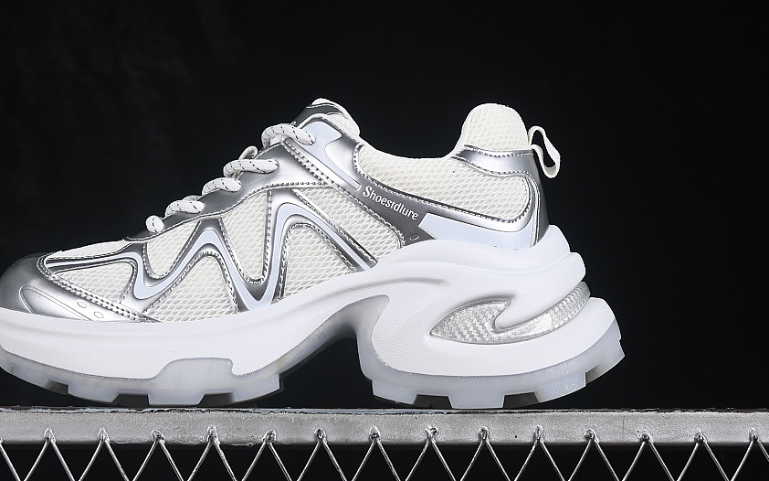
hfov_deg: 21.2
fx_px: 2054
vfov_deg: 13.3
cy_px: 203
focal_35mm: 98
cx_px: 300
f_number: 8
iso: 160
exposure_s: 1/80
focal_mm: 50
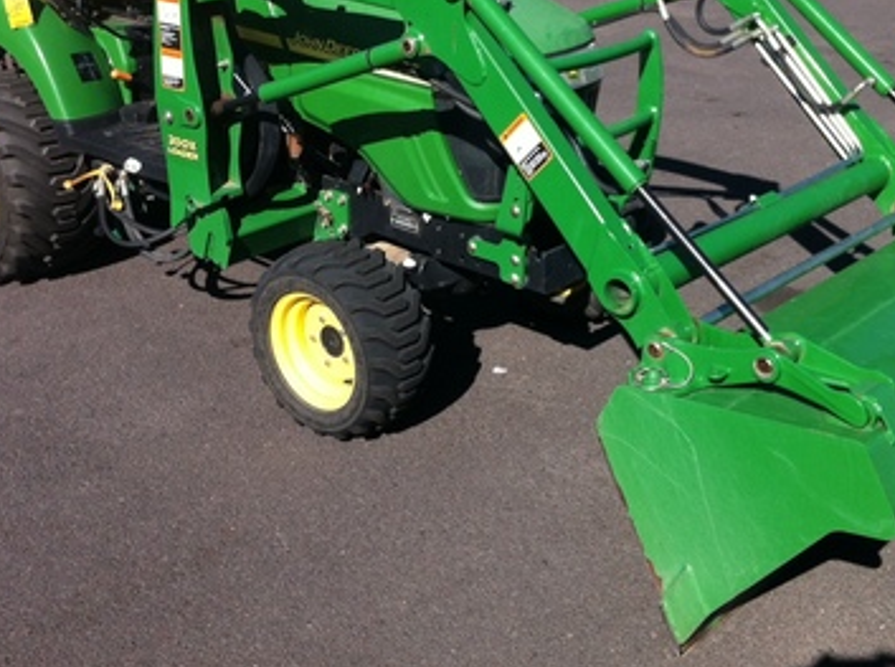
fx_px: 1393
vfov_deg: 26.6
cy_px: 178
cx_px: 451
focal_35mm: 54
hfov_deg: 35.6
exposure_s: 1/1117
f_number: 2.8
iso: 80
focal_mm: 3.85
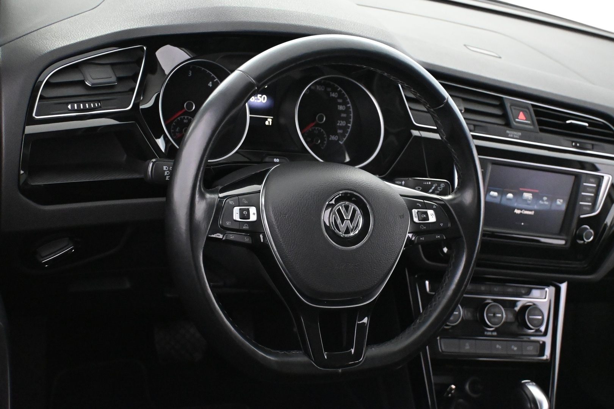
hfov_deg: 43.0
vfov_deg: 29.4
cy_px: 204
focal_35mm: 46
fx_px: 780
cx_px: 307
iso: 9000
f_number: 4.8
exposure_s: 1/60
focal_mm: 30.5
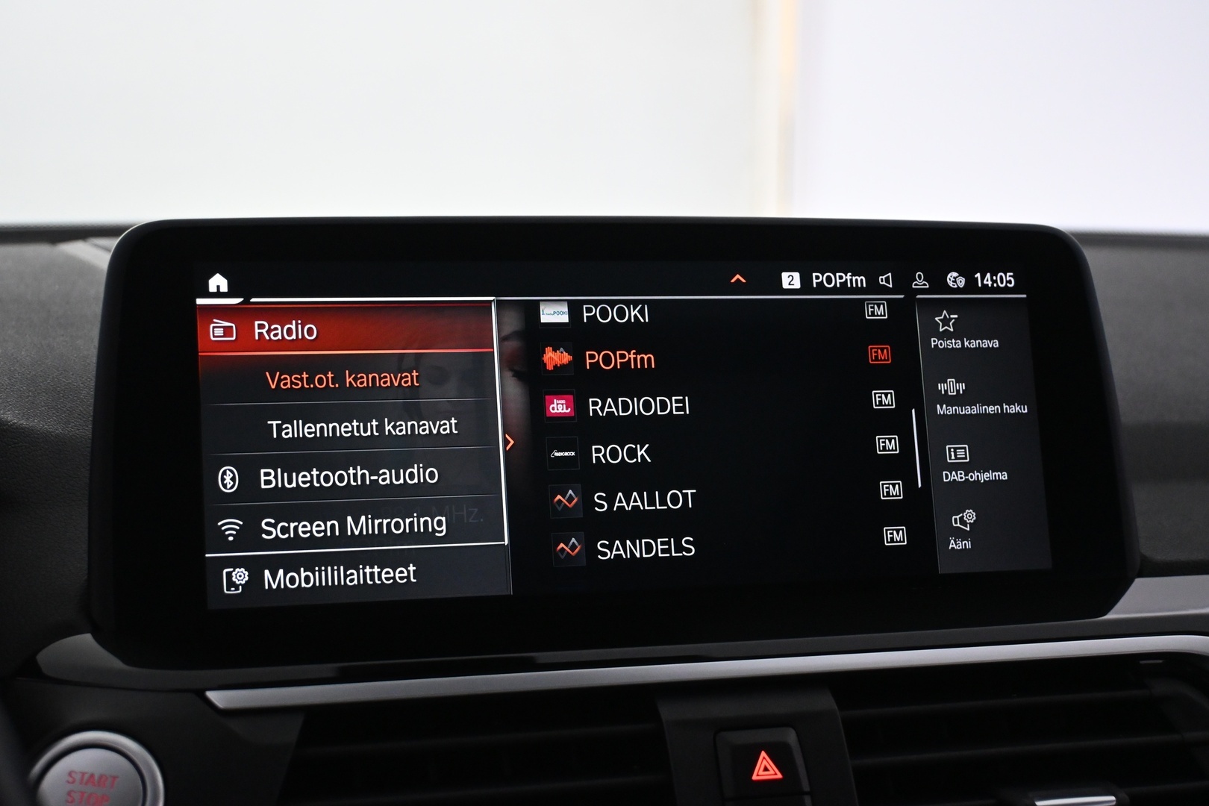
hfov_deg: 35.1
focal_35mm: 57
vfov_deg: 23.8
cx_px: 604
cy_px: 403
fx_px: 1914
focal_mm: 38
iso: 3200
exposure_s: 1/80
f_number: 5.6
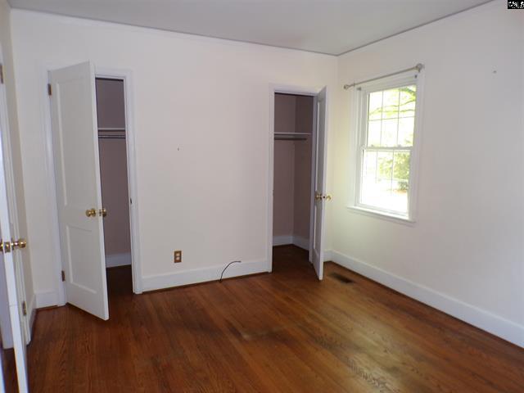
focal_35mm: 24
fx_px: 363
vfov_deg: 56.8
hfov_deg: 71.6
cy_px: 196
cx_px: 262
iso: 200
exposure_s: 1/17
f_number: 3
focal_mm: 4.3
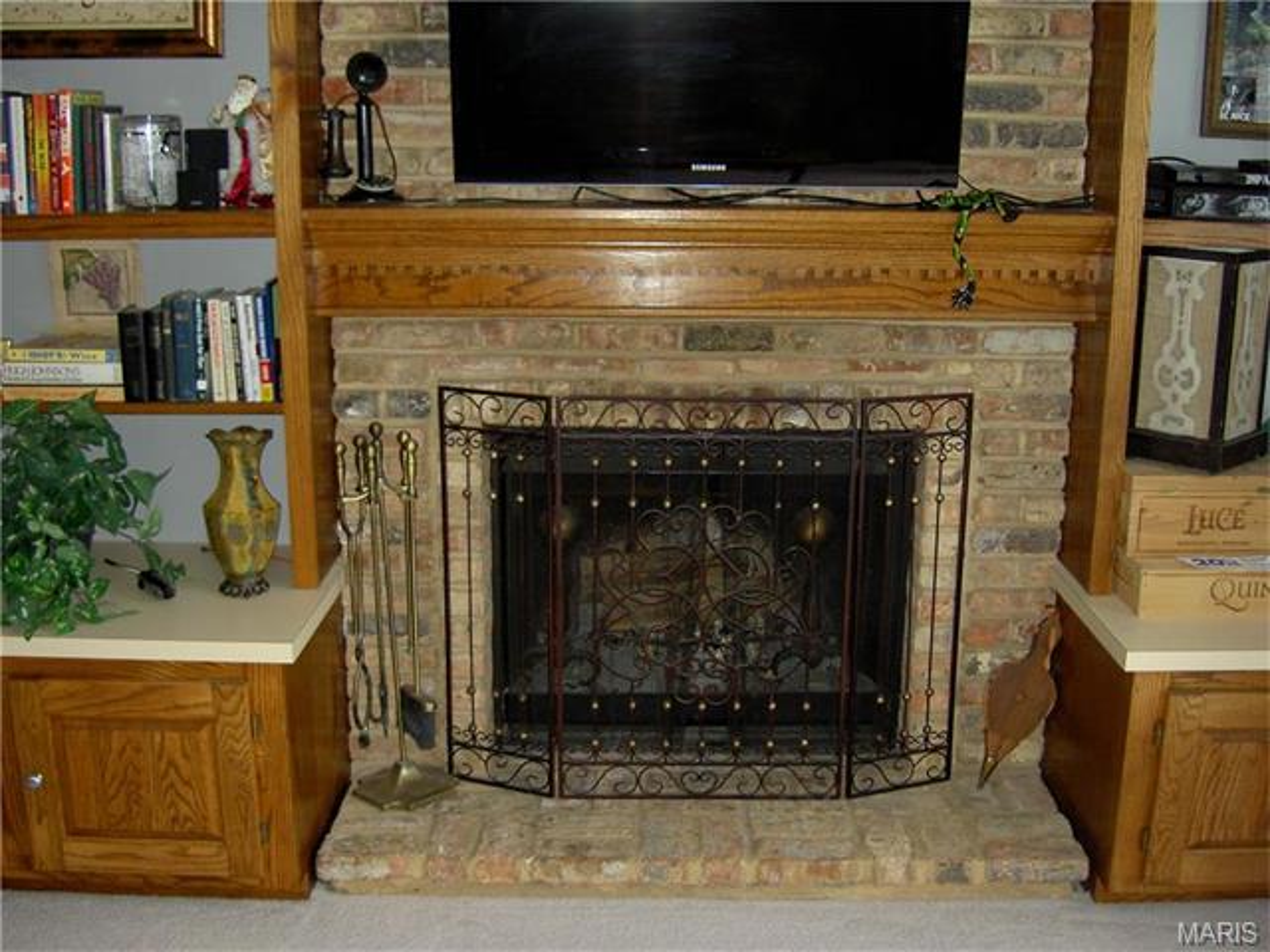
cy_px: 476
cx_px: 635
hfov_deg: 47.9
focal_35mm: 39
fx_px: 1431
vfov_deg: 36.8
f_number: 2.8
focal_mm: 8
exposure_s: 1/59.5
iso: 100
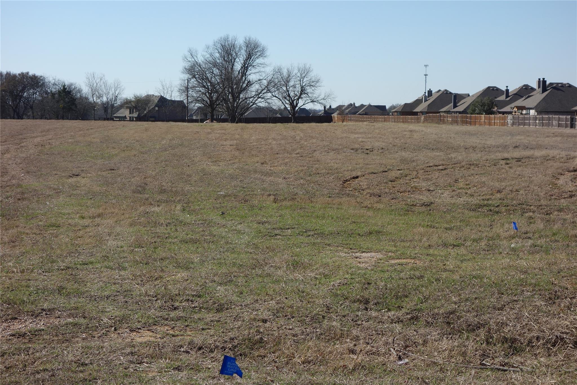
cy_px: 192
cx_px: 288
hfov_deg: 26.3
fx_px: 1234
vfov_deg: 17.7
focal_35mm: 77
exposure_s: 1/640
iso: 125
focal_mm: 28.5
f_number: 5.6
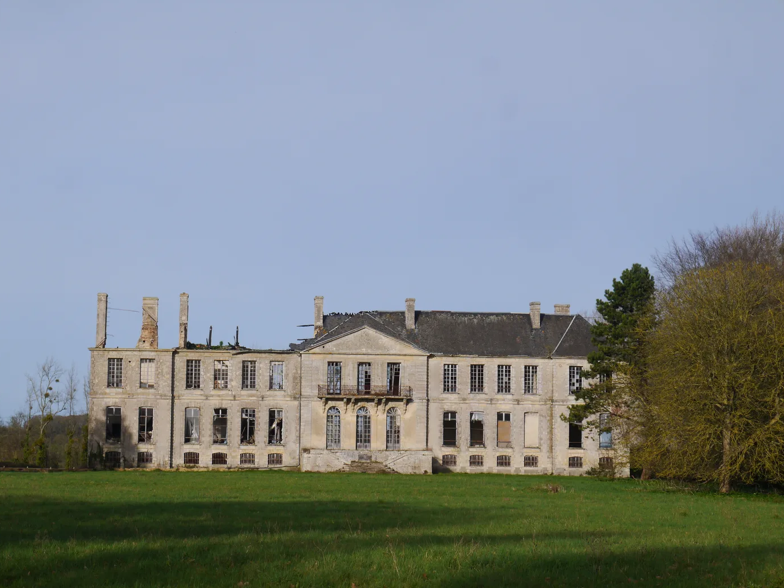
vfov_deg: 17.4
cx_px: 389
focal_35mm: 85
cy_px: 292
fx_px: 1925
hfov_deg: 23.0
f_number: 10
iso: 160
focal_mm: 42
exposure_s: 1/500
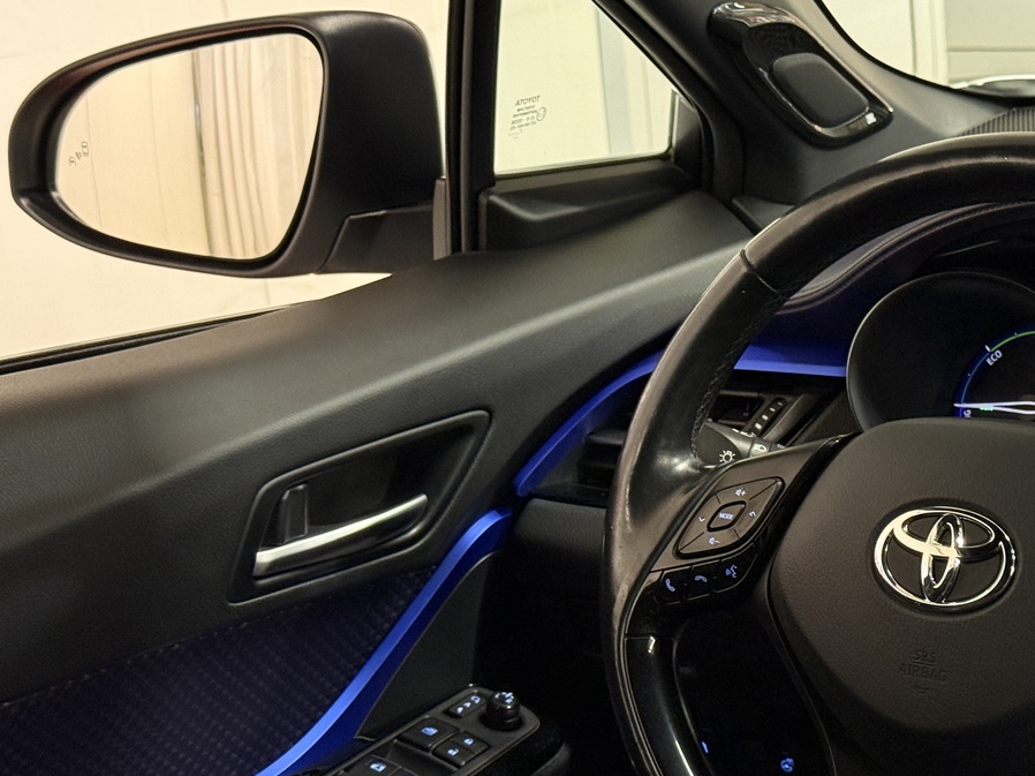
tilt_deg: -15.4
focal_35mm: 77
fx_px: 2302
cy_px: 477
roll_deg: +4.2
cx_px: 757
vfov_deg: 19.1
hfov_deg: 25.1
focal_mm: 6.76
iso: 250
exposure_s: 1/33
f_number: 1.78
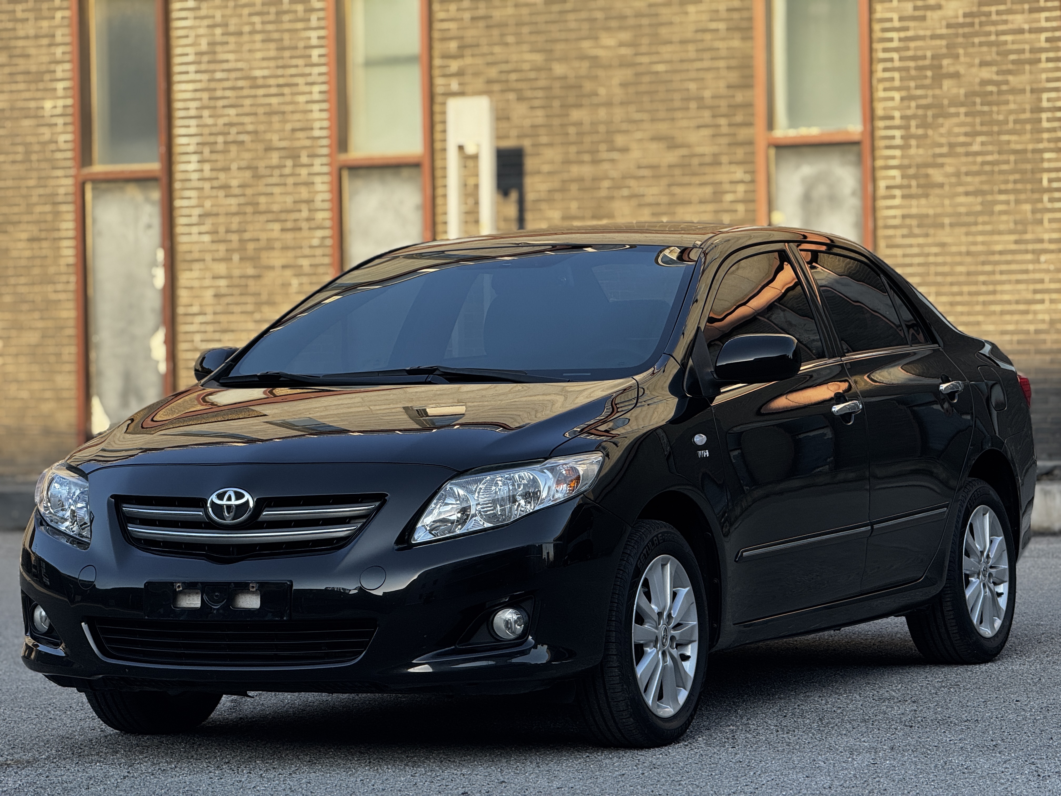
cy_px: 398
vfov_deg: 12.3
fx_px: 3678
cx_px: 530
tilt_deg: +0.6
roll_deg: +1.4
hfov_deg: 16.4
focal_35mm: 120
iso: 50
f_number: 2.8
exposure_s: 1/391
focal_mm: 15.66
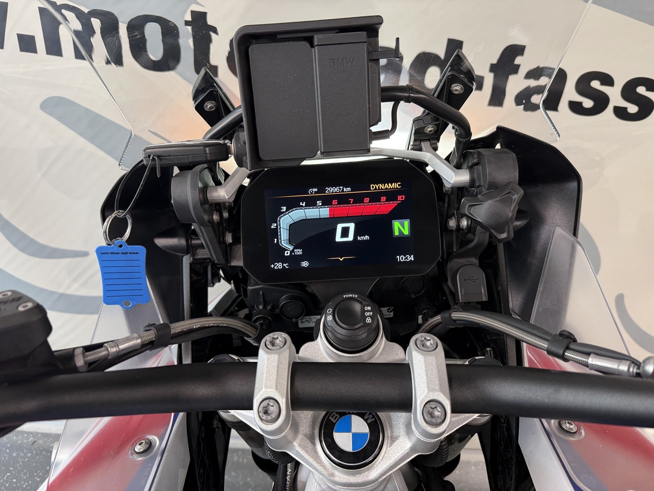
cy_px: 246
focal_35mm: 24
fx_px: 453
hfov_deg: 71.6
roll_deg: -7.5
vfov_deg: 56.8
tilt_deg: -29.9
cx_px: 327
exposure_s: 1/50
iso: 125
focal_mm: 6.76
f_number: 1.78
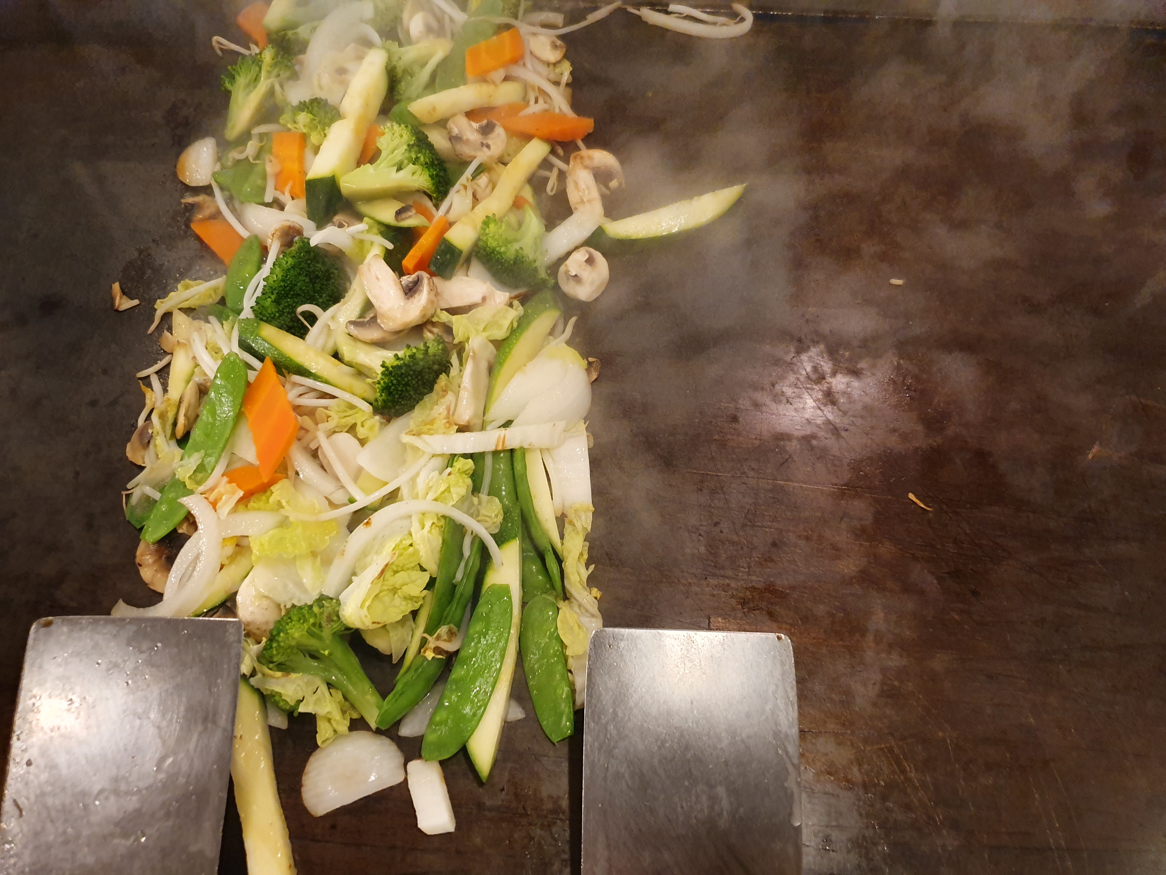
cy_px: 438
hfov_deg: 67.3
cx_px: 583
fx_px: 876
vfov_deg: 53.1
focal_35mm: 26
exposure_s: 1/60
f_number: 1.5
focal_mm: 4.32
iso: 400
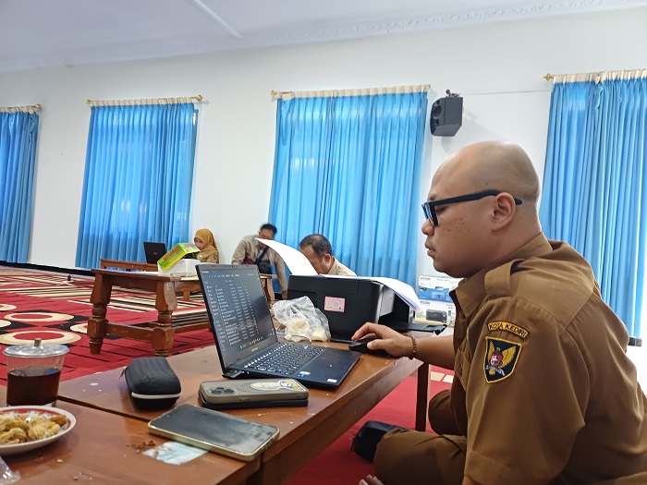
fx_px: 467
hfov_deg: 69.4
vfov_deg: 54.9
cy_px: 242
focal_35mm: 25
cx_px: 324
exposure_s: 1/20
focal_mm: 4.65
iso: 800
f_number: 1.8
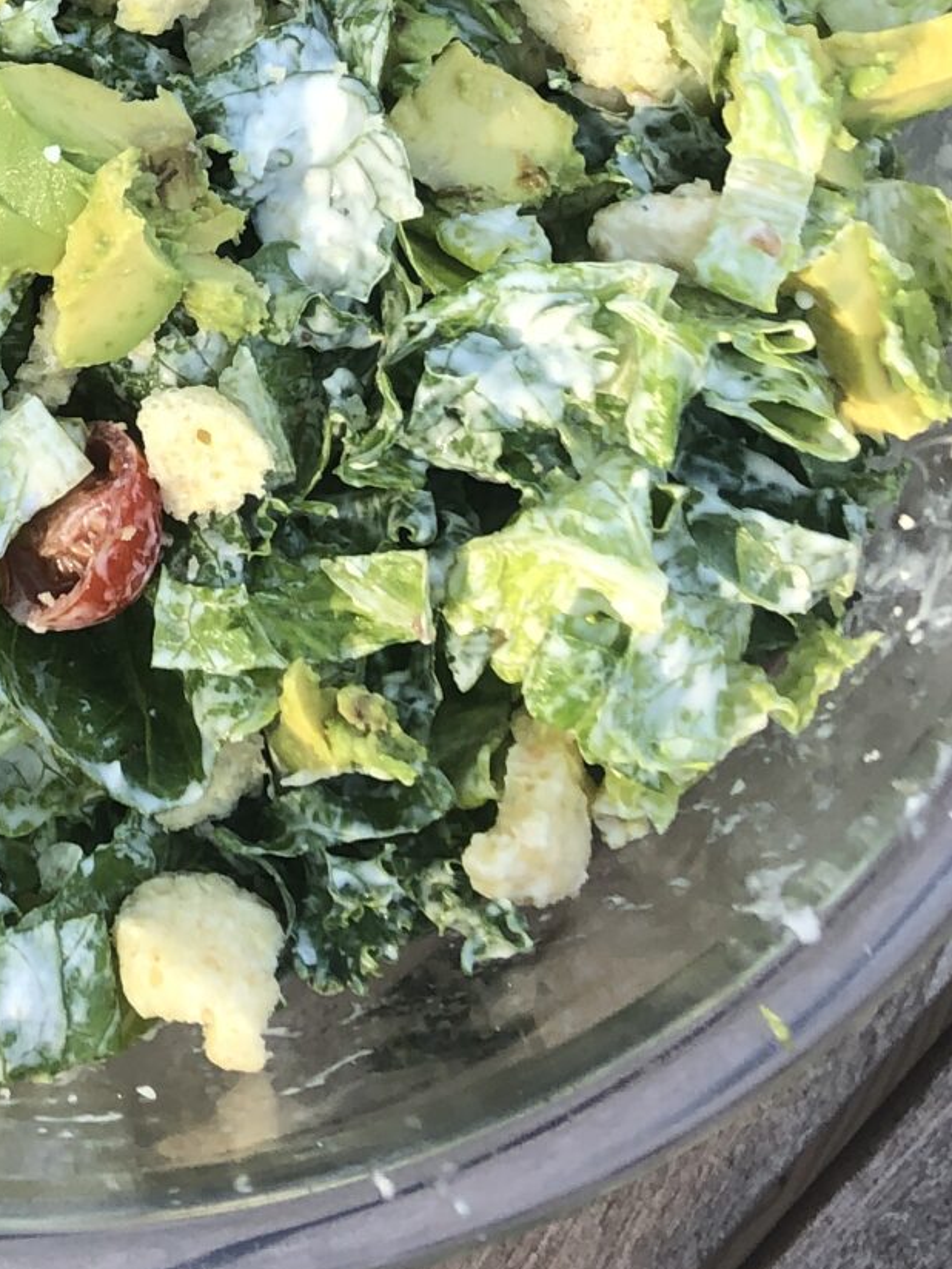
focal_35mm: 87
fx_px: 3190
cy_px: -51
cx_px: -353
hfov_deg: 15.9
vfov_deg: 21.6
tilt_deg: -69.4
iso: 20
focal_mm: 3.99
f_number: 1.8
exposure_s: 1/168
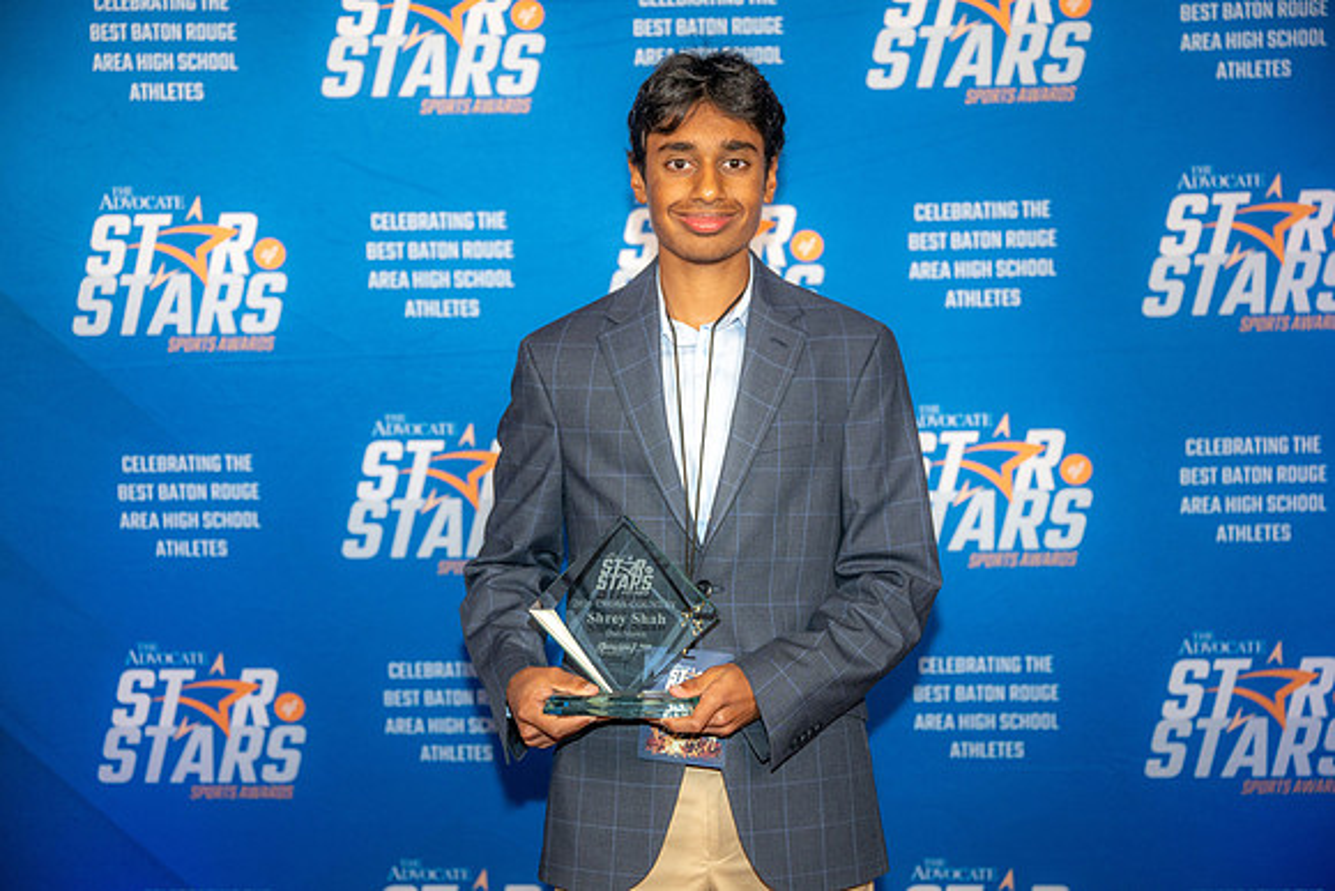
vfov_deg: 26.5
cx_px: 668
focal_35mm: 51
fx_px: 1892
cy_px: 446
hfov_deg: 38.9
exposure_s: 1/200
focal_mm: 51
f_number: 3.2
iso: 400
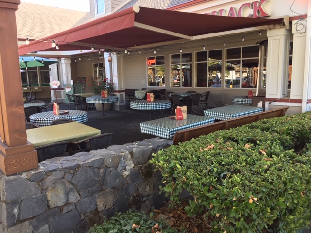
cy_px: 116
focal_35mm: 29
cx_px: 156
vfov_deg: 48.2
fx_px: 261
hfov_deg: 61.7
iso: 40
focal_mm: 4.15
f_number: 2.2
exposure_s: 1/120
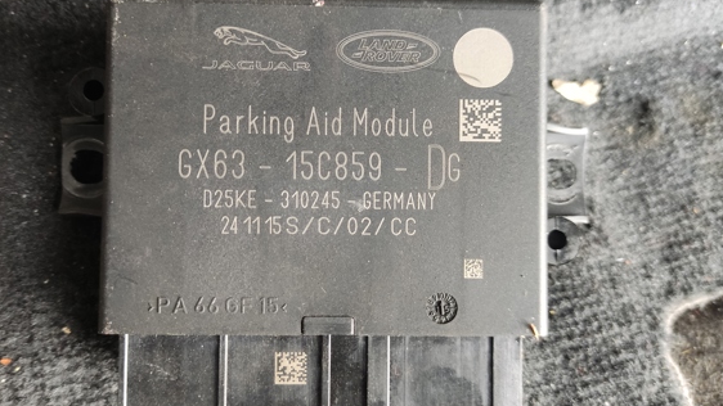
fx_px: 594
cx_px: 350
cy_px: 194
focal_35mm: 31
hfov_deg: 62.6
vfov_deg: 37.8
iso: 563
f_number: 1.79
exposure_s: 1/33
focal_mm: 4.71
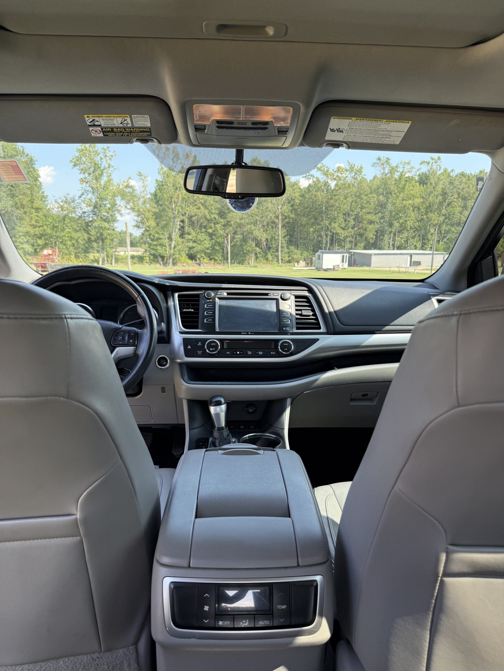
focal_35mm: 24
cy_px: 336
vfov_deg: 71.6
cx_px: 252
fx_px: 466
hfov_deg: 56.8
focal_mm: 6.76
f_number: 1.78
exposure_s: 1/551
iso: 100
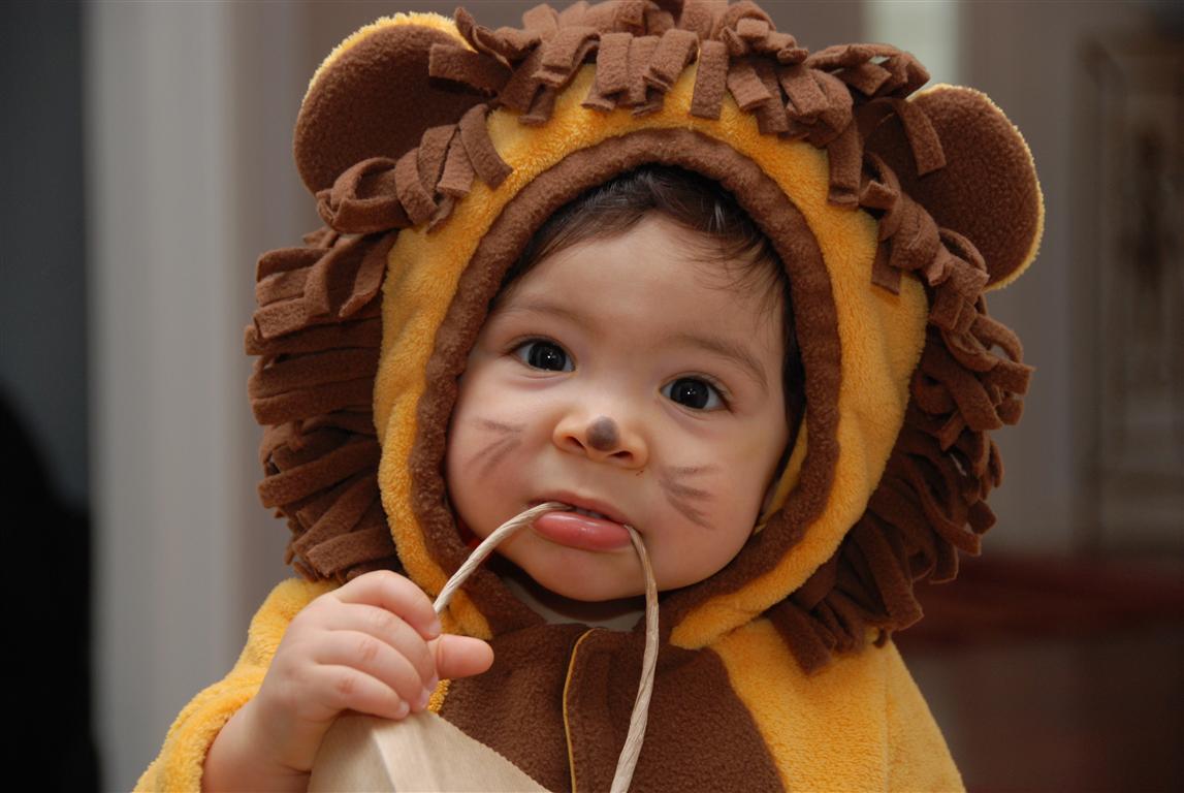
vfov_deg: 9.7
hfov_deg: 14.4
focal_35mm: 142
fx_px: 4693
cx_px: 592
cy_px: 396
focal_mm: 95
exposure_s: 1/60
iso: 400
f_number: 5.3
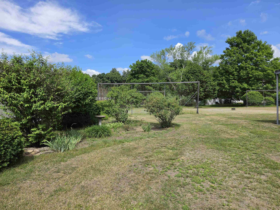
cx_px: 140
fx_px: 186
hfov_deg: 73.9
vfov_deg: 58.9
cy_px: 105
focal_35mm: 23
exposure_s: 1/3677
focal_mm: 5.4
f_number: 1.8
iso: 80
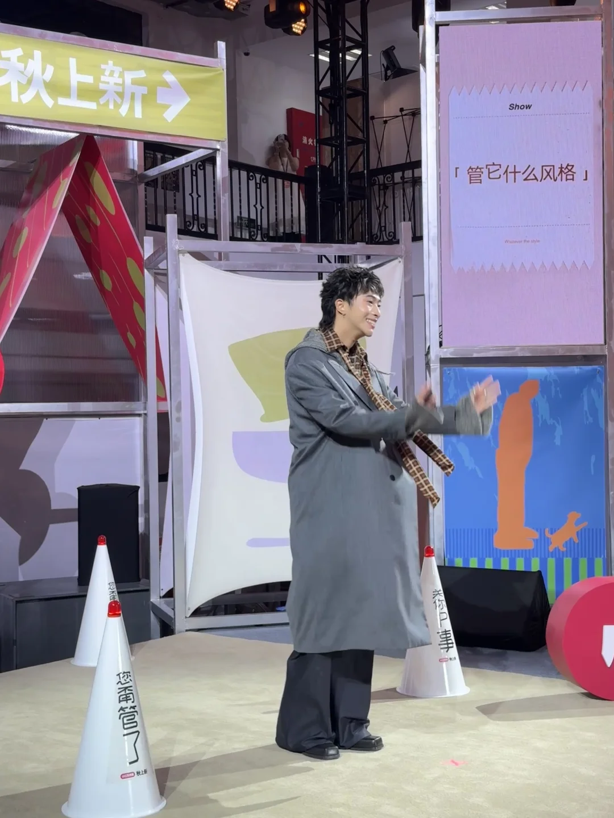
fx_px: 1135
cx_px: 307
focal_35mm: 48
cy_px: 409
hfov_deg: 30.3
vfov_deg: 39.7
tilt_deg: -0.7
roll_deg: +2.0
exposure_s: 1/120
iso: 50
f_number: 1.78
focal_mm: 6.76
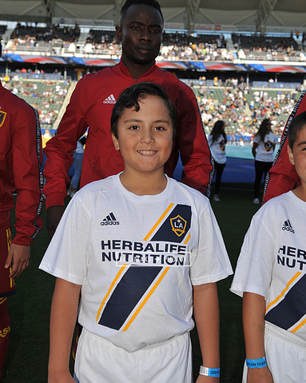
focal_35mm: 50
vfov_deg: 37.3
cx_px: 153
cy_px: 179
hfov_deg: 30.2
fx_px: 566
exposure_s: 1/800
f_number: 6.3
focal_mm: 44
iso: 250
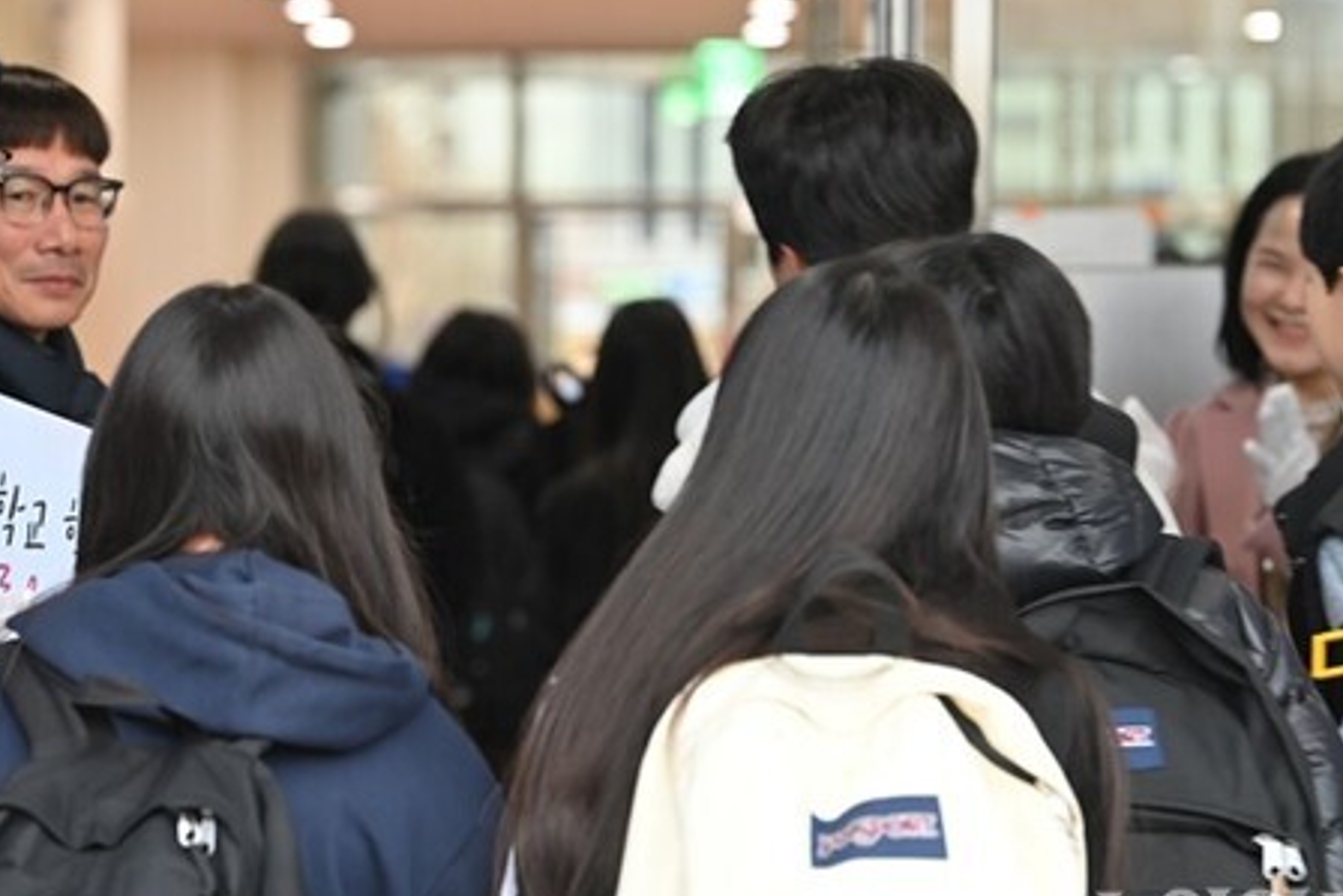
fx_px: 6493
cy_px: 435
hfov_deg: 11.8
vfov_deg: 7.9
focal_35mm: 174
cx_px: 543
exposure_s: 1/125
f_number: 4.5
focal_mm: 130
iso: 800
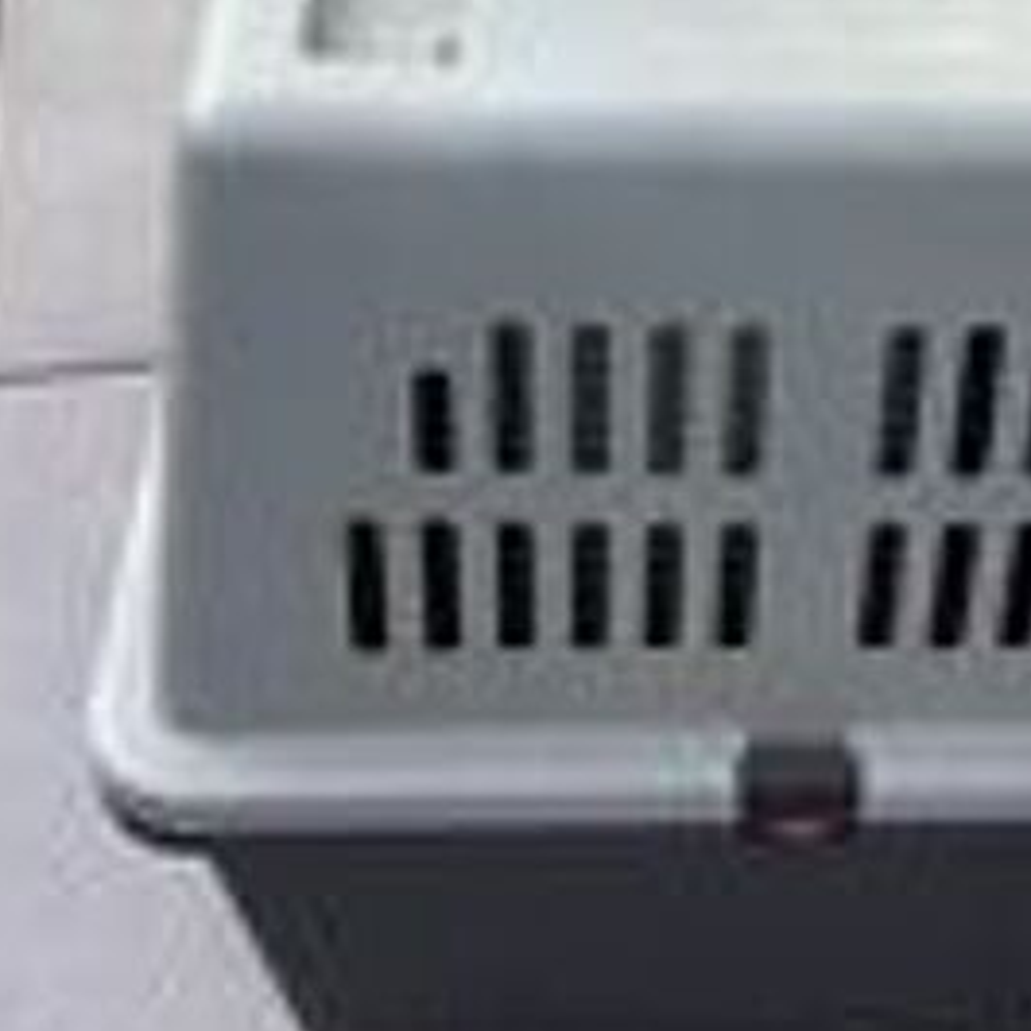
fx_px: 2224
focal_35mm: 66
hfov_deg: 25.8
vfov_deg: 25.5
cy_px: 151
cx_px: 783
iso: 25
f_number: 2.4
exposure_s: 1/133
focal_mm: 3.3
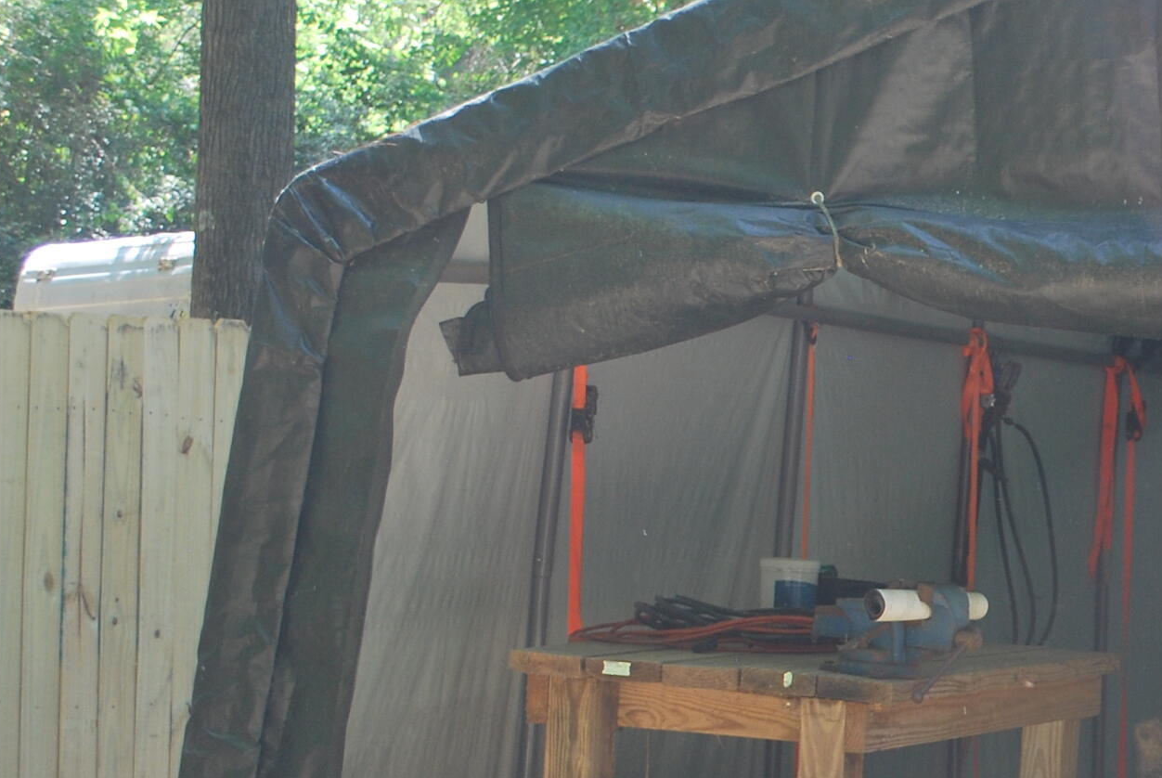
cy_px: 694
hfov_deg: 17.0
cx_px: 1378
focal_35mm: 115
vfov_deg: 11.9
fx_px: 3716
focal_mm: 32
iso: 200
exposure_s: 1/60
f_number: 5
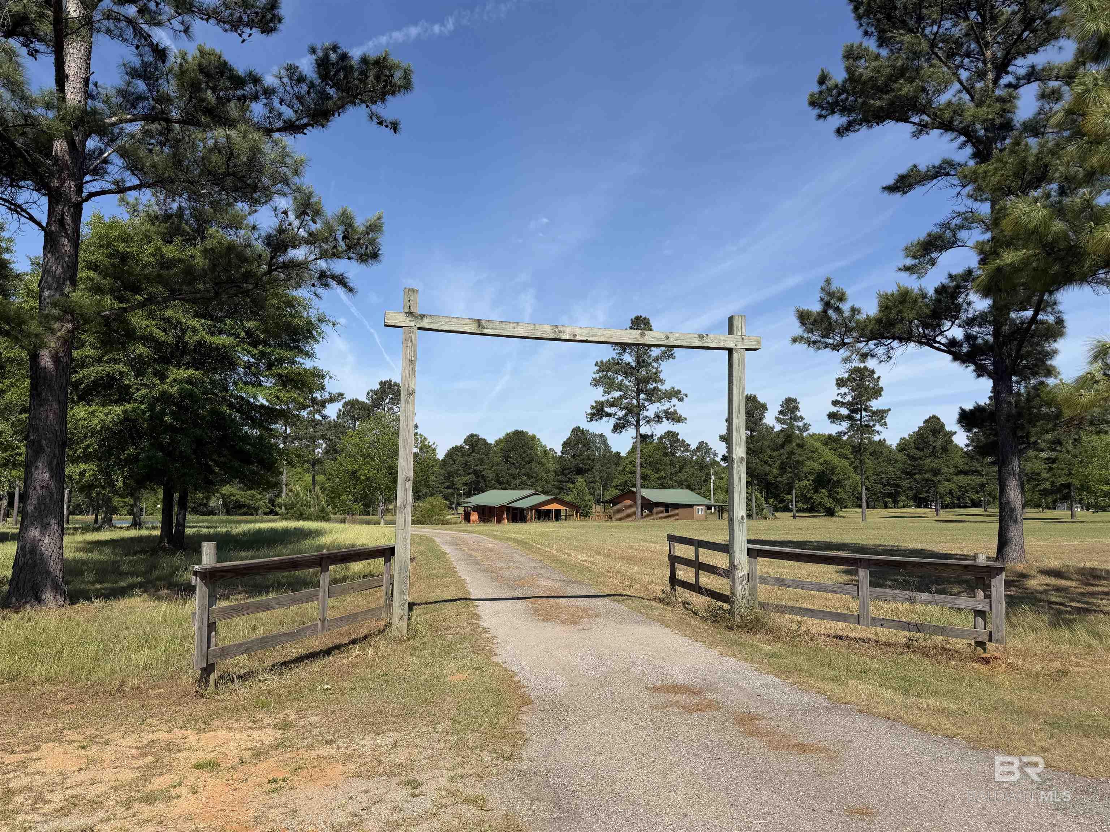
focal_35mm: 24
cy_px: 416
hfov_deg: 71.6
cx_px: 555
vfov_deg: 56.8
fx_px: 770
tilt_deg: +4.7
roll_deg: -1.4
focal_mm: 6.76
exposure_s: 1/5714
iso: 80
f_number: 1.78
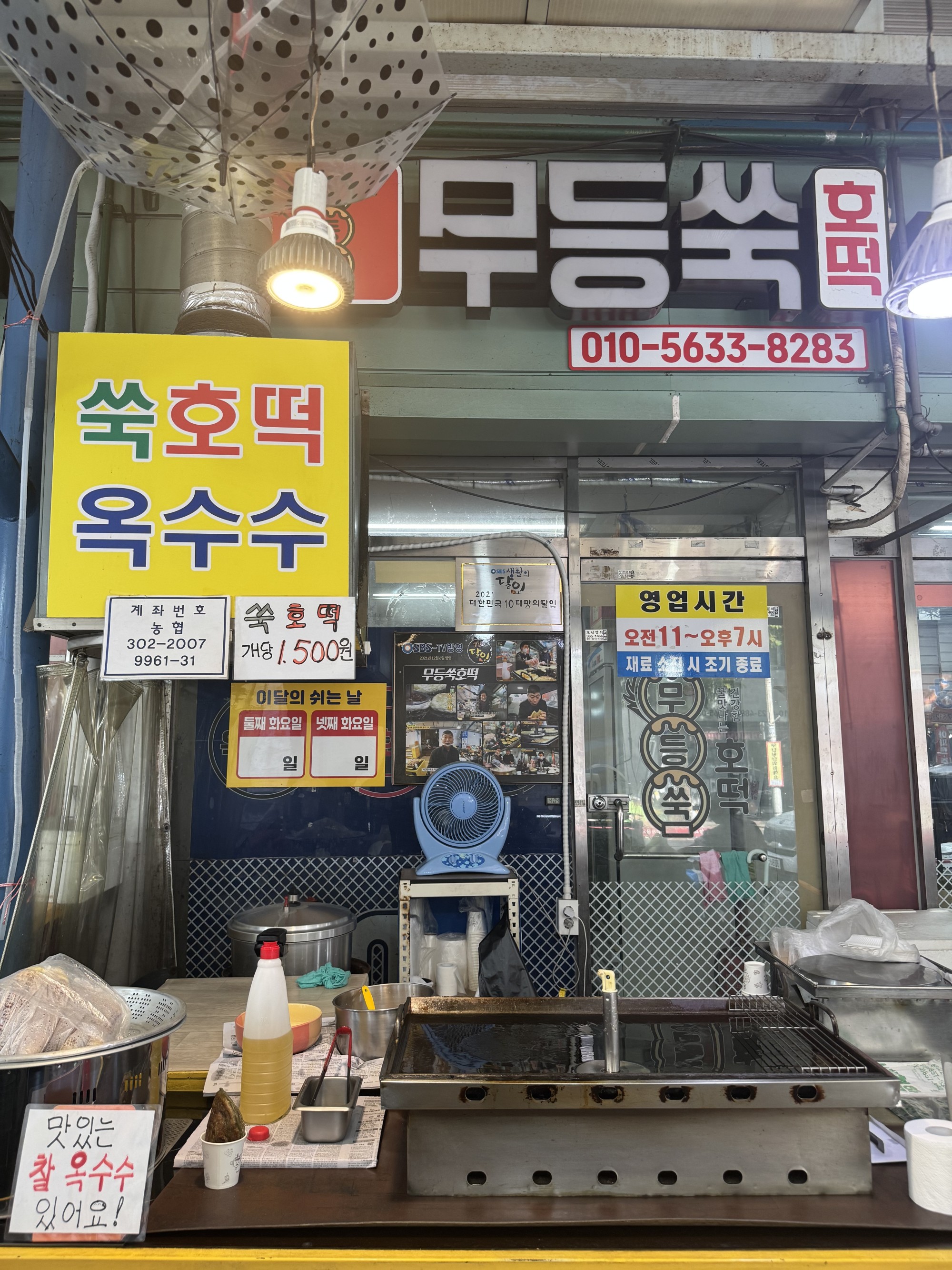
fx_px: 880
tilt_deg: +8.8
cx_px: 476
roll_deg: -0.8
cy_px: 635
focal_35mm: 24
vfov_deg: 71.6
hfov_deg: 56.8
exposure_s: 1/120
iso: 100
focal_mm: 6.76
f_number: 1.78
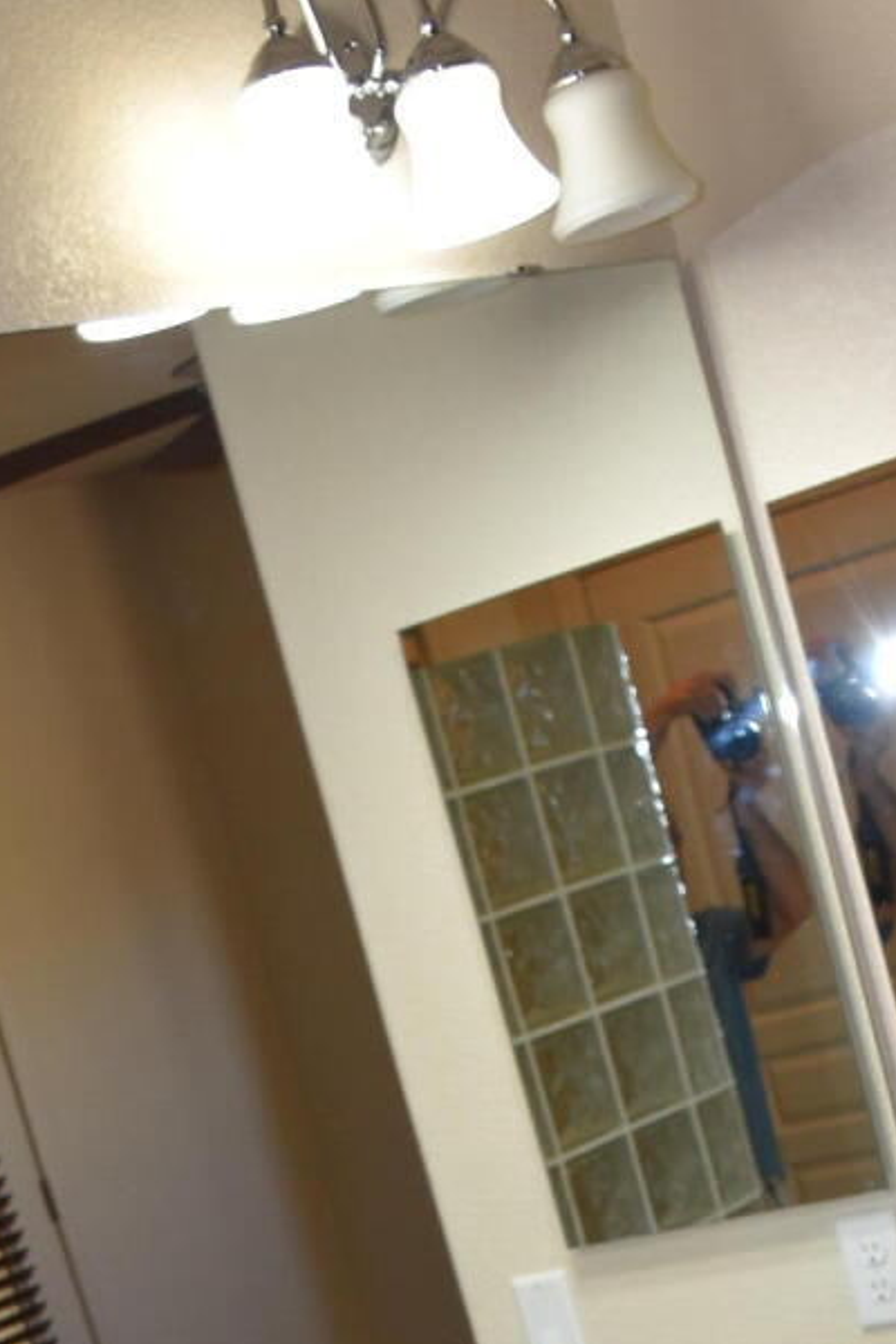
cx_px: 357
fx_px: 3360
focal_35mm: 90
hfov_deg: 15.2
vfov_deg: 19.9
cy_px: 1951
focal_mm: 18
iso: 280
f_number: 4
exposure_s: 1/60
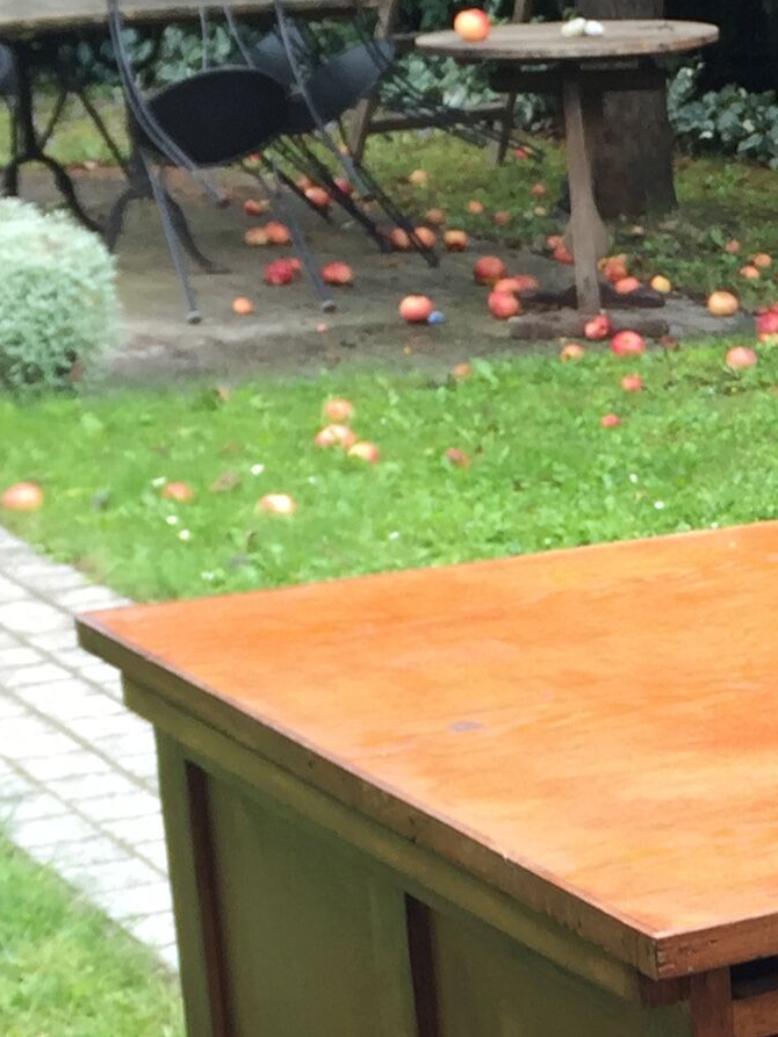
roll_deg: +0.8
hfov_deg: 13.0
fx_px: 3176
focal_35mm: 106
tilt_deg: -20.9
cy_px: 903
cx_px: 1244
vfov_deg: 18.3
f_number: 2.2
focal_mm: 4.15
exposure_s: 1/50
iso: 32
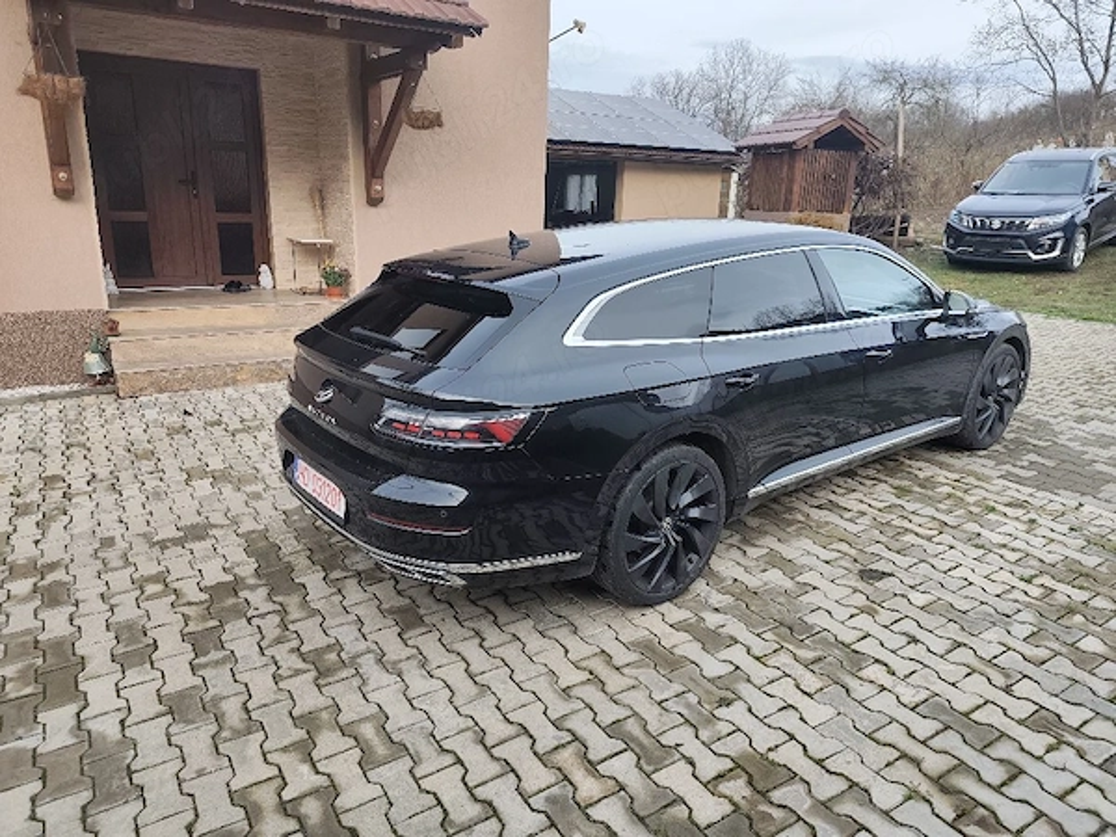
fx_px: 742
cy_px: 418
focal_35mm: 23
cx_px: 558
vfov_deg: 58.9
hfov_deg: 73.9
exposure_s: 1/196
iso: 50
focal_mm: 6.19
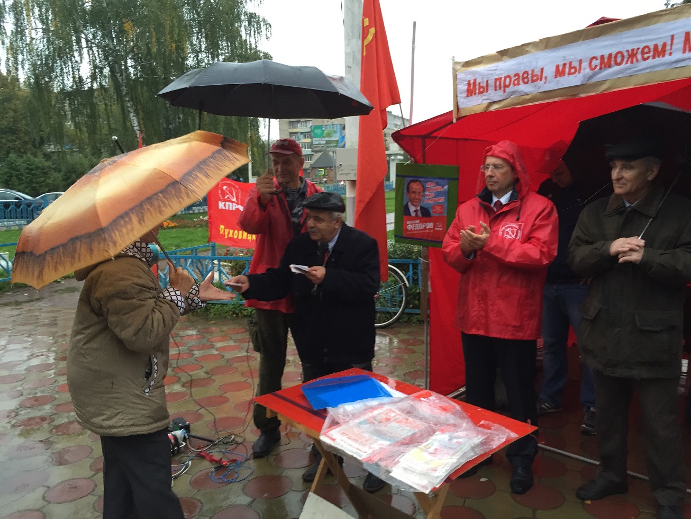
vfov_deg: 48.2
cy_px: 260
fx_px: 579
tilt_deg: -8.9
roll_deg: +1.8
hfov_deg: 61.7
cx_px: 346
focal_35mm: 29
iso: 100
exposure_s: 1/30
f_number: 2.2
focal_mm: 4.15
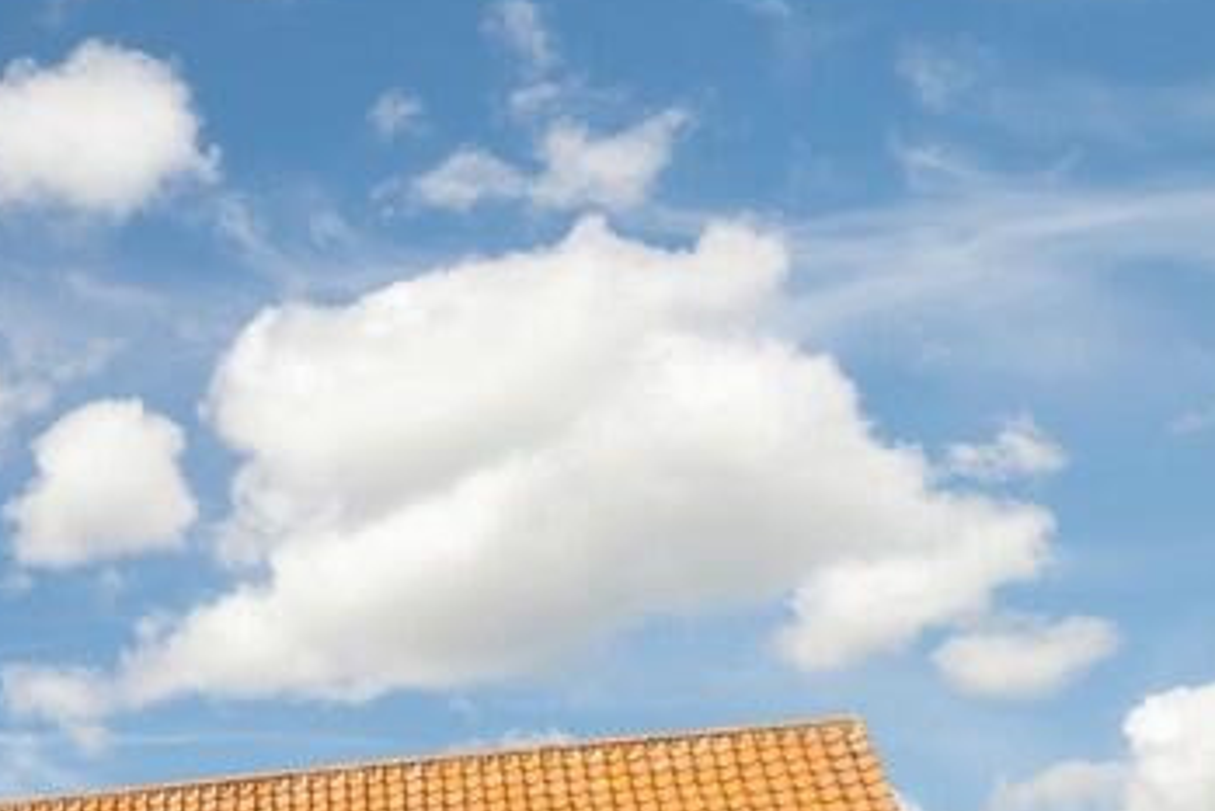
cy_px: 1081
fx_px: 1486
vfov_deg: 25.7
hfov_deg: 31.0
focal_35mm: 44
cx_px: -470
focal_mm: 10
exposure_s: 1/60
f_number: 11
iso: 80
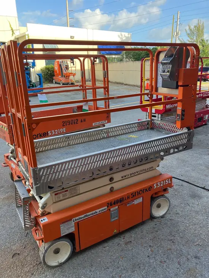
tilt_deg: -17.2
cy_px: 139
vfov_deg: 63.4
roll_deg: +1.1
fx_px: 225
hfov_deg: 49.8
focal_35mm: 28
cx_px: 104
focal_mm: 3.99
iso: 32
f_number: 1.8
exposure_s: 1/284
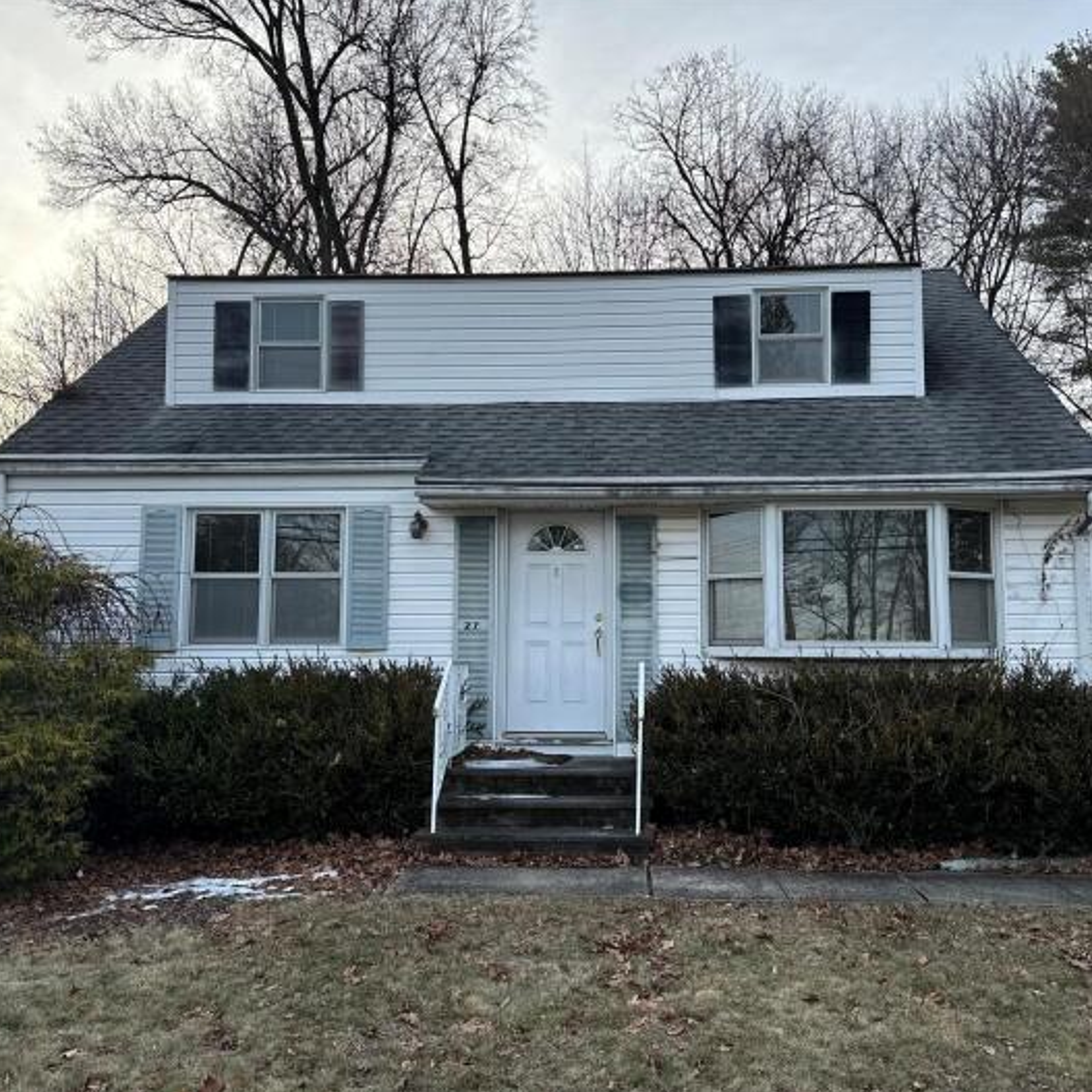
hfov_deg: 55.6
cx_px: 580
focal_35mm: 29
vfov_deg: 55.6
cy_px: 553
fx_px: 1035
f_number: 1.78
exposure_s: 1/876
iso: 80
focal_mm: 6.76
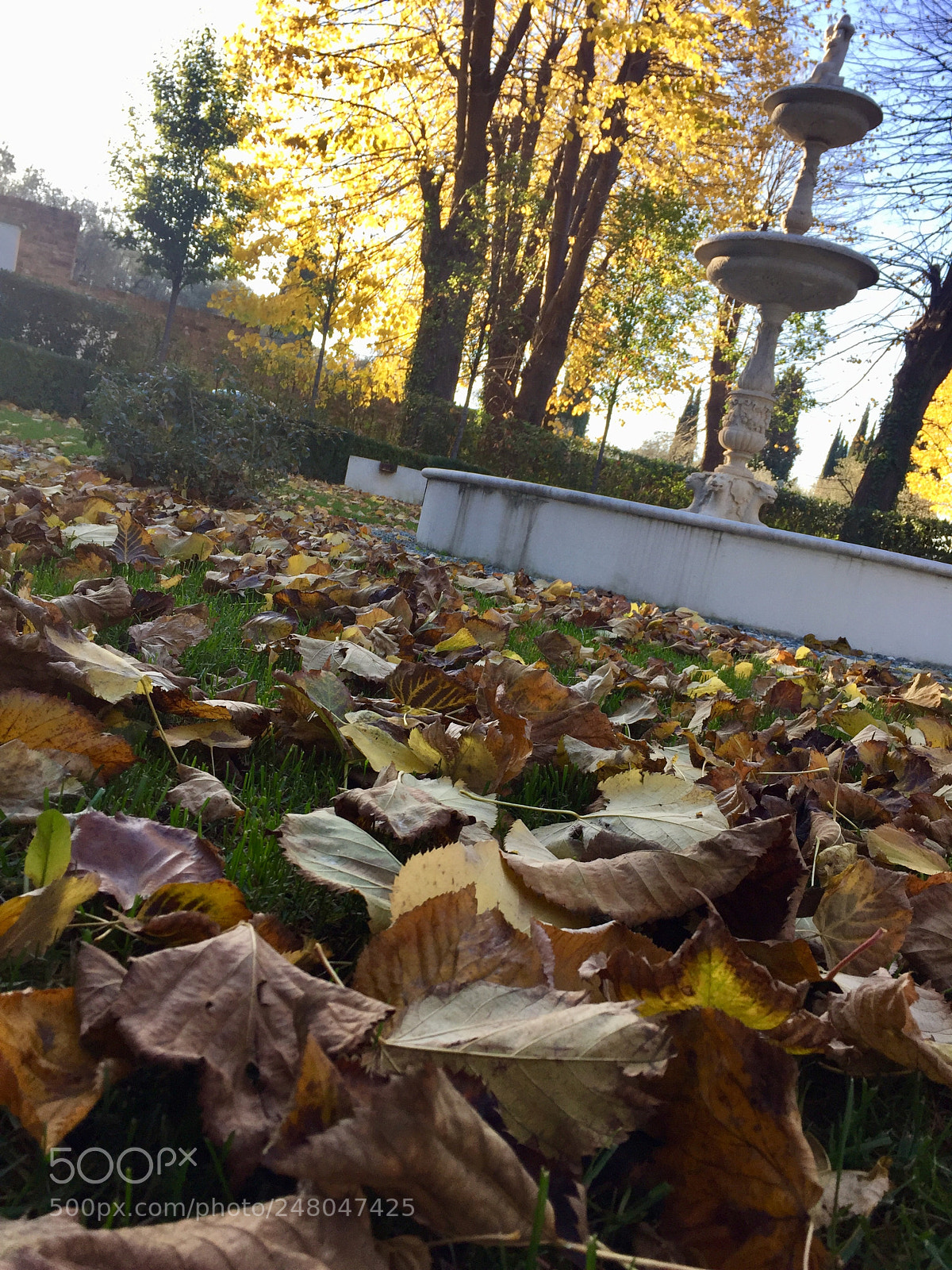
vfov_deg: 61.7
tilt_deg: -5.4
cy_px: 635
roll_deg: -11.0
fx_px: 1063
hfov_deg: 48.2
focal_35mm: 29
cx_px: 476
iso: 32
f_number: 2.2
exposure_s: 1/314
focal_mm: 4.15
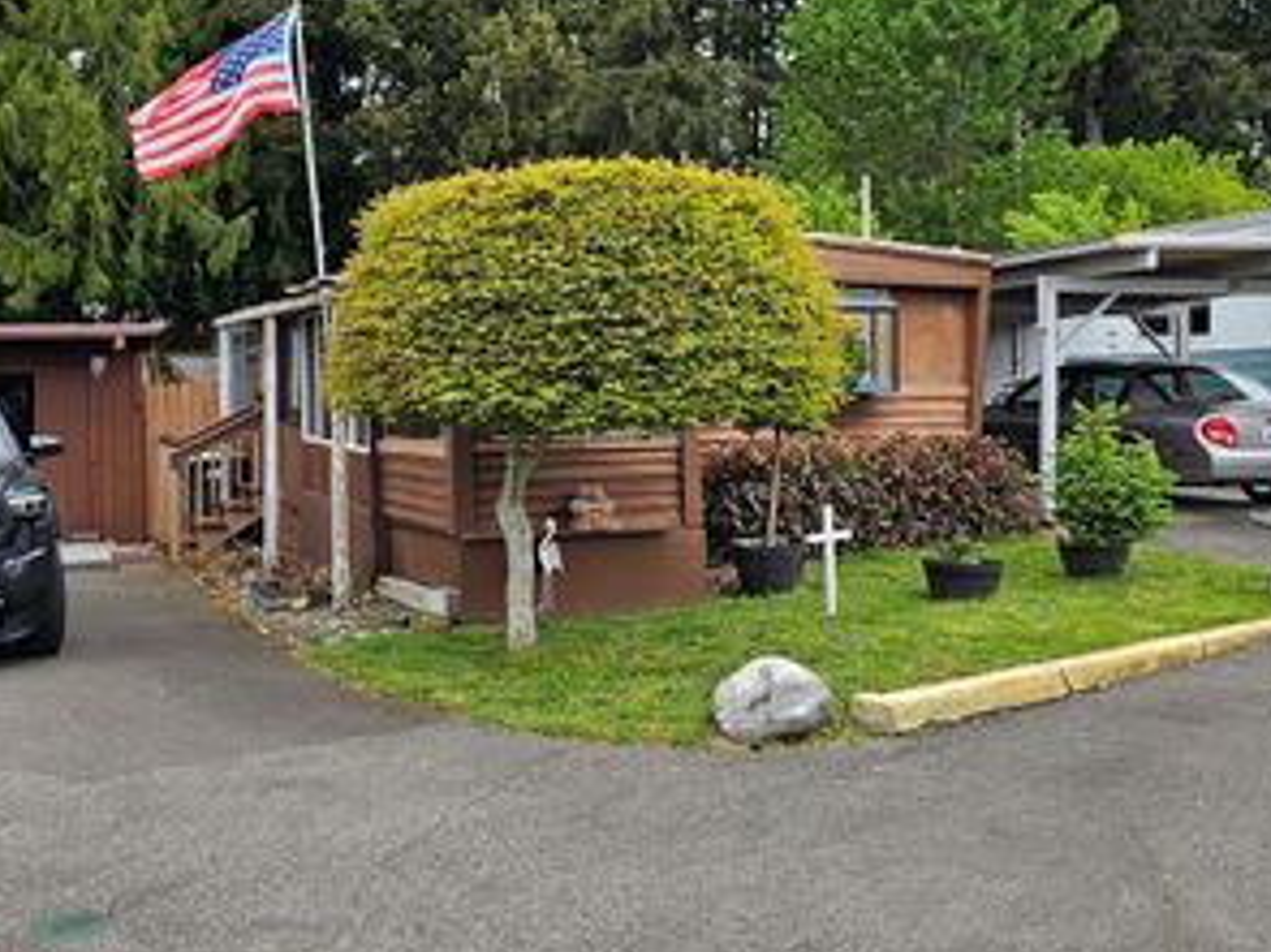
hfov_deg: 47.8
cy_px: 407
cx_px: 582
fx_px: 1431
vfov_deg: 36.7
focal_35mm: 39
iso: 20
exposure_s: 1/180
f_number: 1.7
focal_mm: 6.3
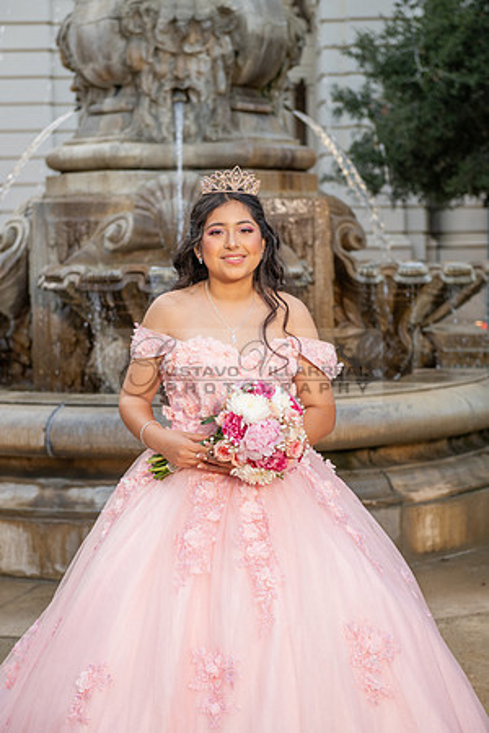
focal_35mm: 70
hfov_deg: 19.5
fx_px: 1426
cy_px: 366
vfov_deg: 28.8
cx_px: 244
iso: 320
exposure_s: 1/200
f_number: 4.5
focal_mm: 70
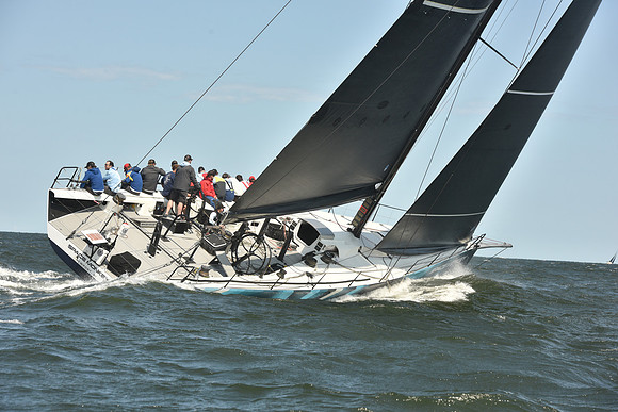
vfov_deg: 11.2
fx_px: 2095
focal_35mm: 122
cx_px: 309
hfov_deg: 16.8
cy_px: 206
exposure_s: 1/800
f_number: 9
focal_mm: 122
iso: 250
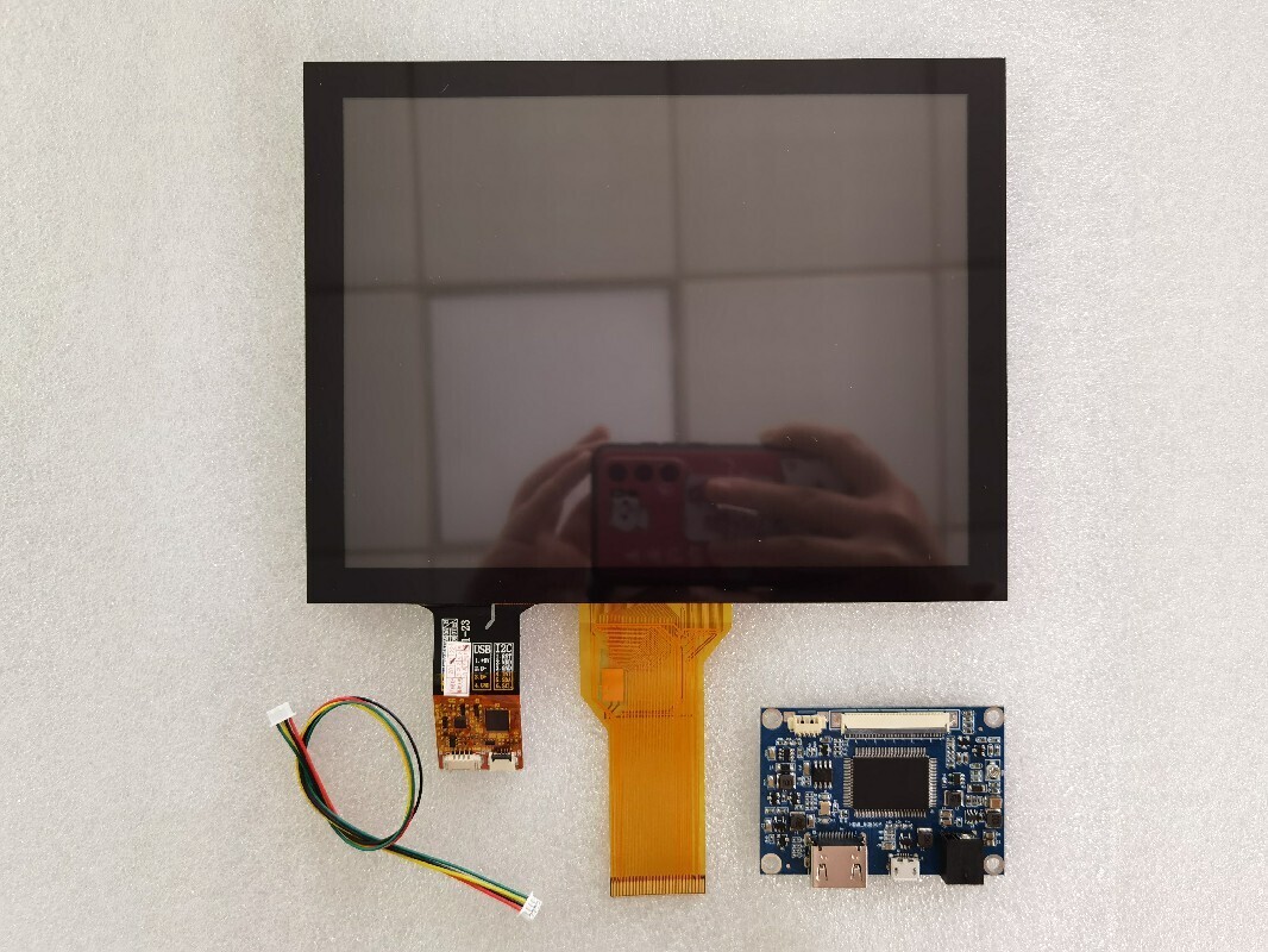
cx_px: 634
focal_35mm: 27
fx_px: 989
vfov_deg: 51.4
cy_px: 476
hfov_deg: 65.3
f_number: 1.9
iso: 250
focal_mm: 6.71
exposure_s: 1/50
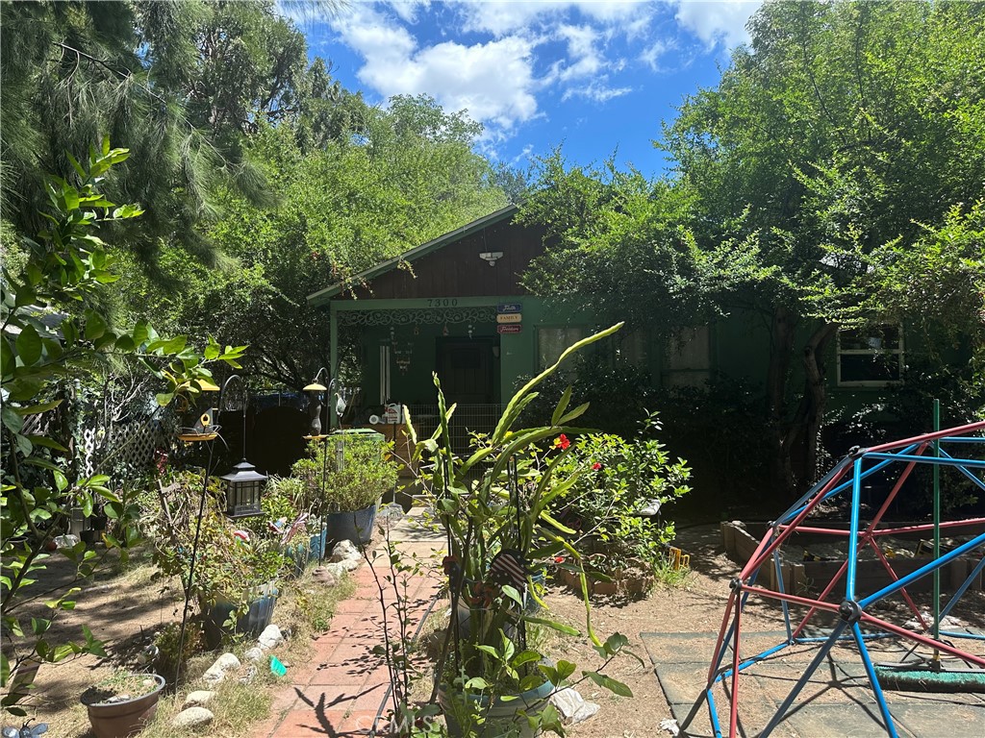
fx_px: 683
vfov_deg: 56.8
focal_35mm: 24
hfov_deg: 71.6
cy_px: 369
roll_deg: +0.3
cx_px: 492
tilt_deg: +2.2
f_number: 1.78
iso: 80
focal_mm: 6.86
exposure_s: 1/1453
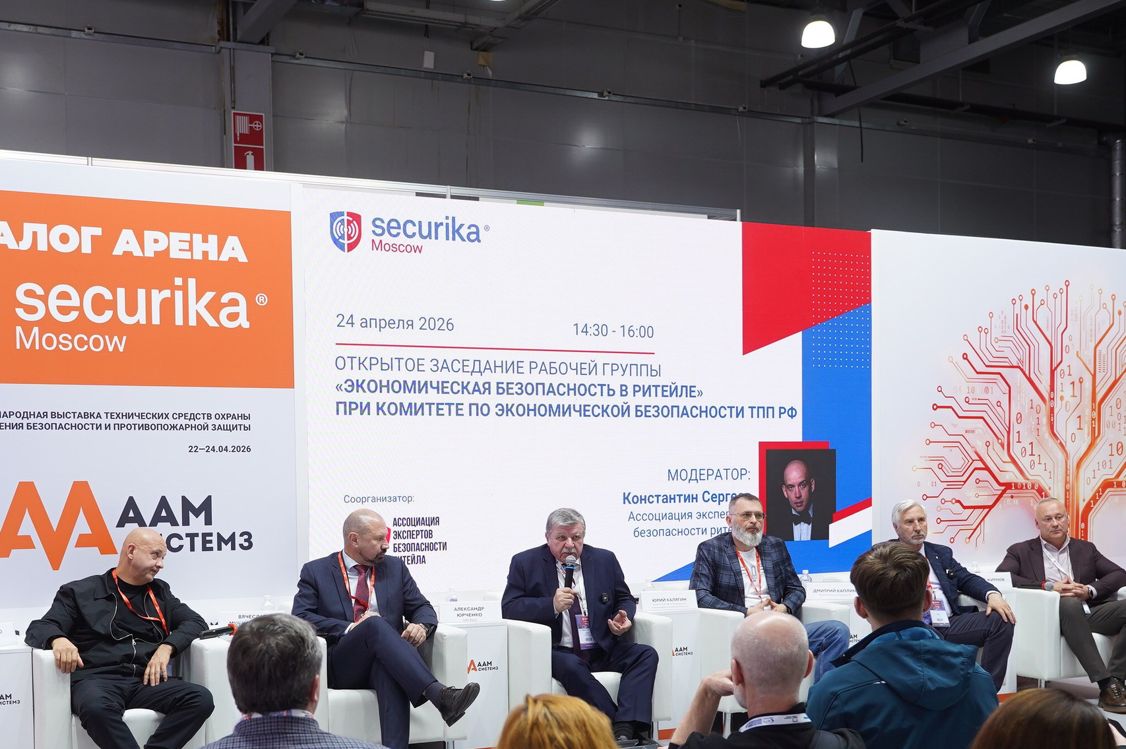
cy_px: 542
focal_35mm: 42
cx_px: 446
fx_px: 1312
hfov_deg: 46.2
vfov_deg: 31.4
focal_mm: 28
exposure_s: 1/100
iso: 640
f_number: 3.5
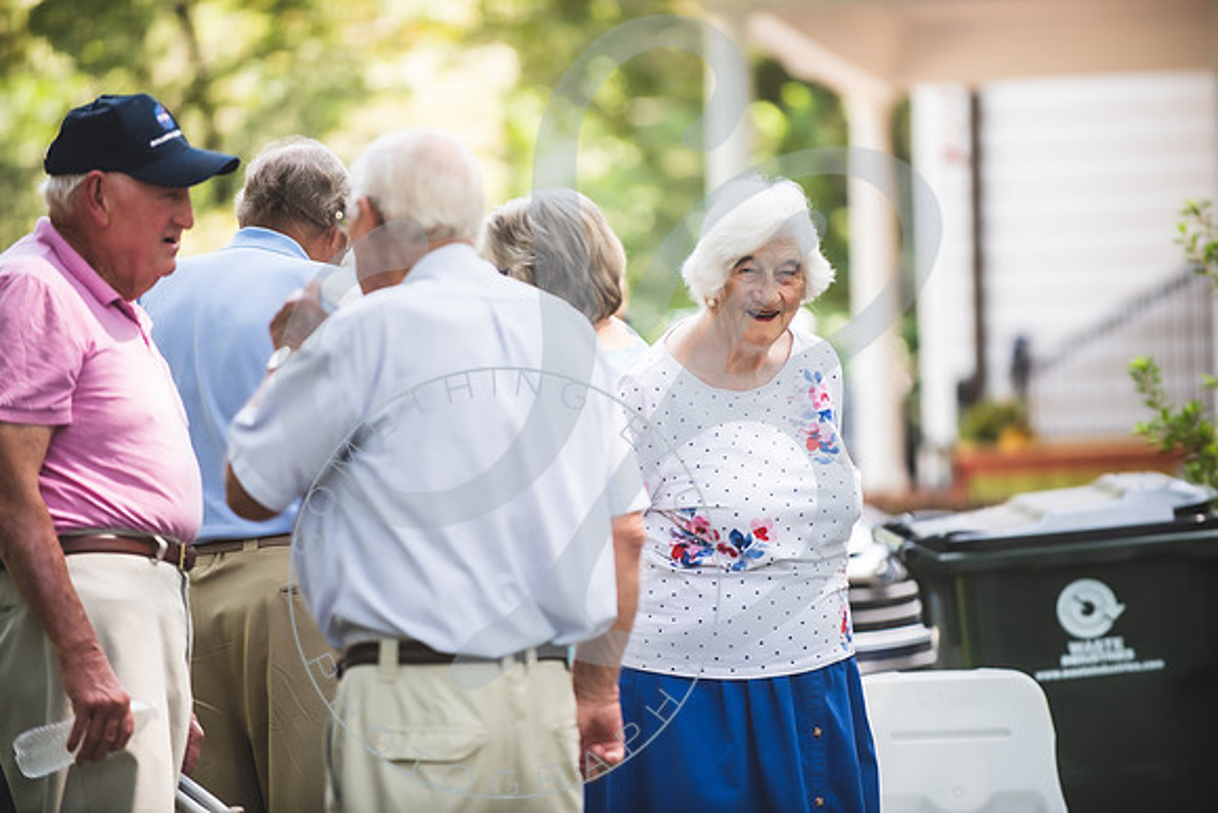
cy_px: 406
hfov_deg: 10.3
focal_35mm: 200
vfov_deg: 6.9
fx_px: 6768
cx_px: 609
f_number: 2.8
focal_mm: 200
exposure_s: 1/400
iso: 400
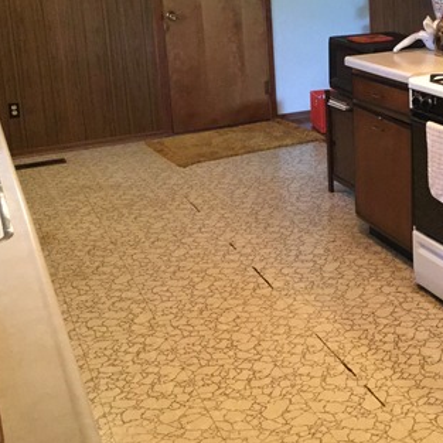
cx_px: 307
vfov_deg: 30.1
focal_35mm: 56
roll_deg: +2.7
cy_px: 110
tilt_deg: -12.4
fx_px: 811
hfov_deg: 30.3
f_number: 2.4
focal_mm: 3.3
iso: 320
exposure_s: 1/15
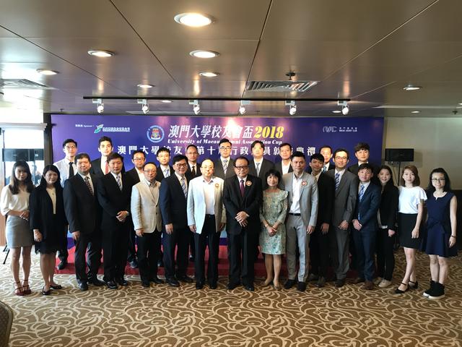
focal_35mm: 28
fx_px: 374
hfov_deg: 63.4
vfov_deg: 49.7
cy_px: 174
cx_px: 231
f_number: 1.8
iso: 40
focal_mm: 3.99
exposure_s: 1/20
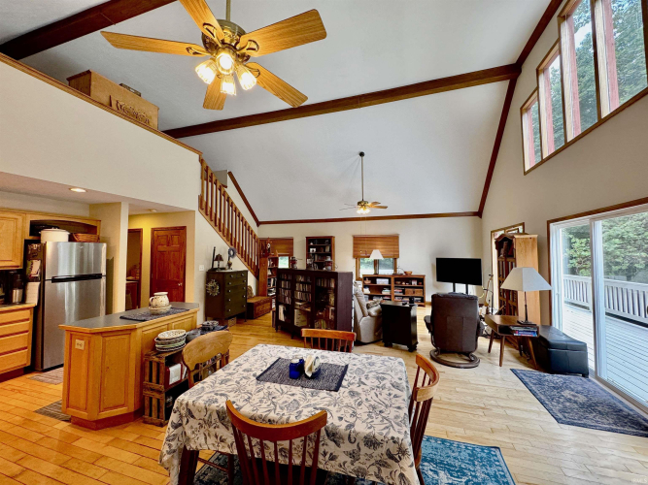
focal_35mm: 14
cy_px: 242
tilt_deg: +2.8
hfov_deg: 102.1
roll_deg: +0.4
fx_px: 262
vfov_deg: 85.7
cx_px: 324
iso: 160
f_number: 2.2
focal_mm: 2.22
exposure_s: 1/120
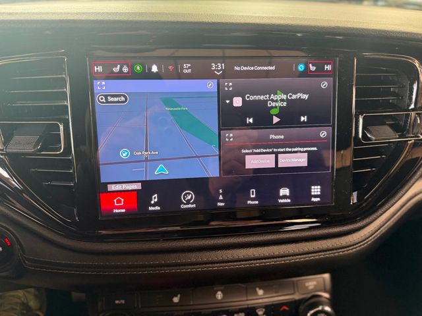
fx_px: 293
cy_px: 158
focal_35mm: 24
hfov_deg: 71.6
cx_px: 211
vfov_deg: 56.8
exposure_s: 1/60
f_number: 1.78
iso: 320
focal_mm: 6.76
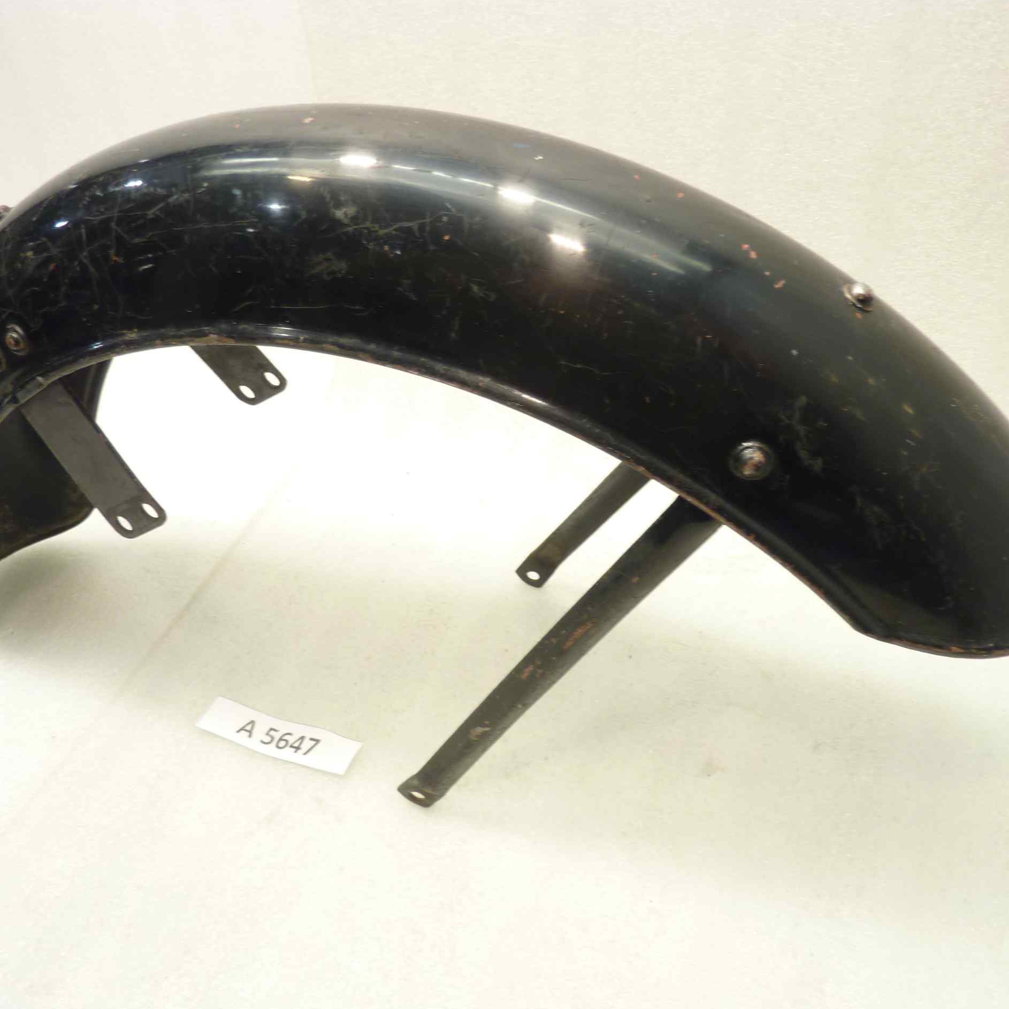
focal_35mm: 30
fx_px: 989
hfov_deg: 54.0
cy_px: 507
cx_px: 505
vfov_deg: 54.0
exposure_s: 1/13
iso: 80
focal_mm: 4.1
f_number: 3.3
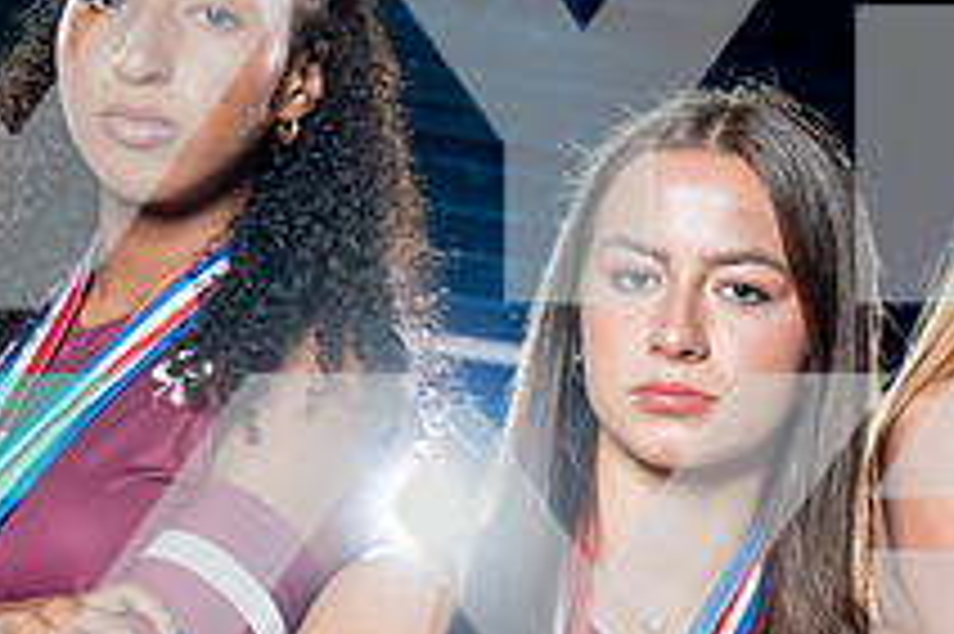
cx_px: 783
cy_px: 614
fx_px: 3601
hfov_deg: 15.0
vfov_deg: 10.0
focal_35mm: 136
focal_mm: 46
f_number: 5.6
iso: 250
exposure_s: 1/250
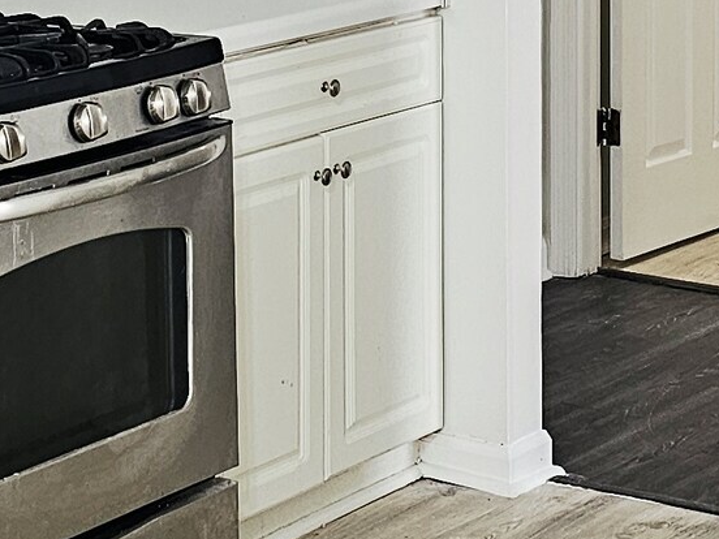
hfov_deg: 15.4
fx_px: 2659
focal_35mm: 128
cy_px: -171
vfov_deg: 11.3
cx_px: 310
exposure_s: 1/120
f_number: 1.7
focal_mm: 6.3
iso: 160
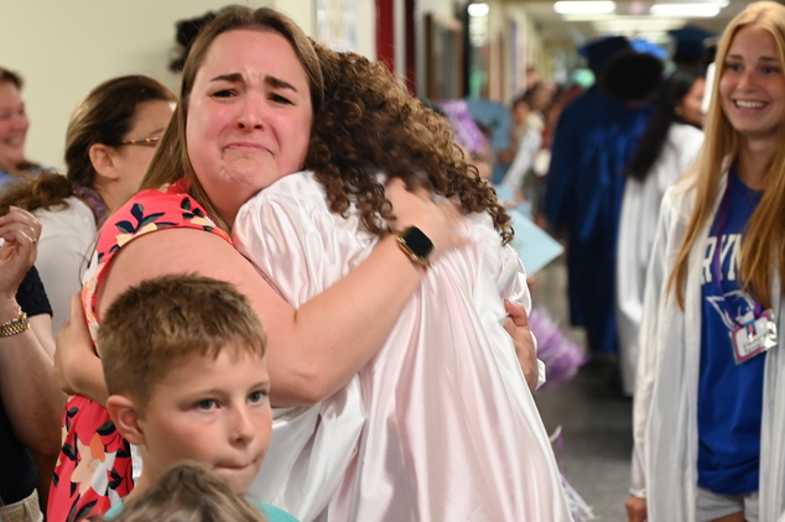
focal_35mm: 113
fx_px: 2463
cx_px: 284
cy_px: 250
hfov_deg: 18.1
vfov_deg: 12.1
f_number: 4
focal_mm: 70
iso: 1800
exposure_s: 1/125
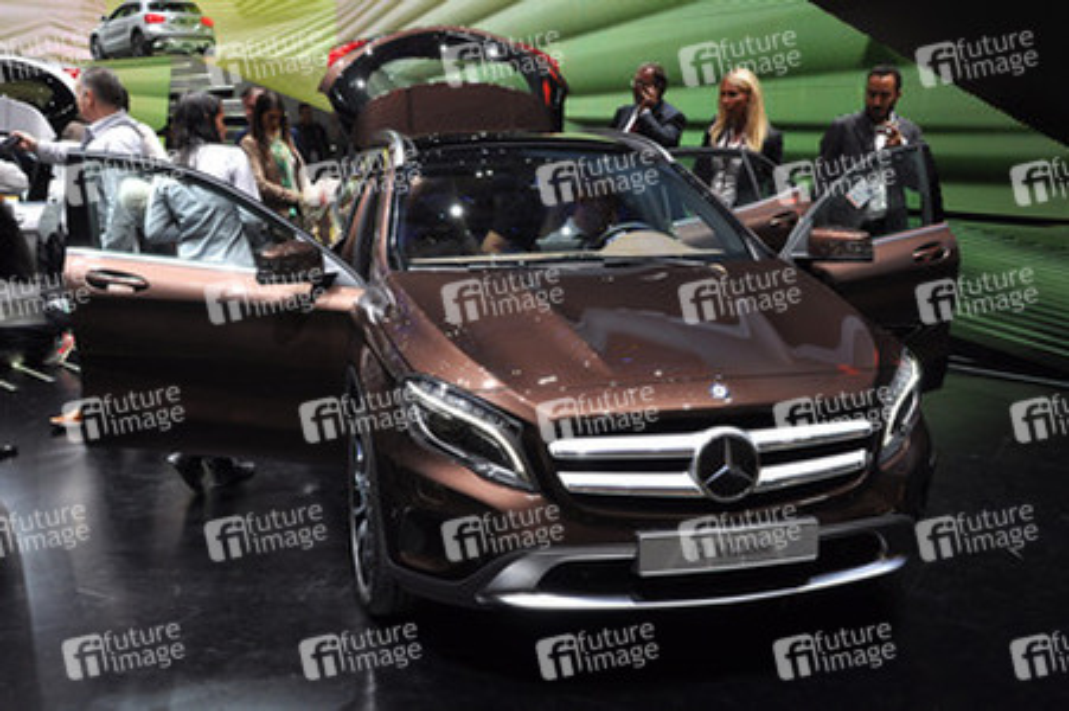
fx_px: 1157
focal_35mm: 39
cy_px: 356
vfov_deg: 34.2
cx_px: 534
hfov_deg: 49.6
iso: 400
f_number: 5.6
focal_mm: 26
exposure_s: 1/125
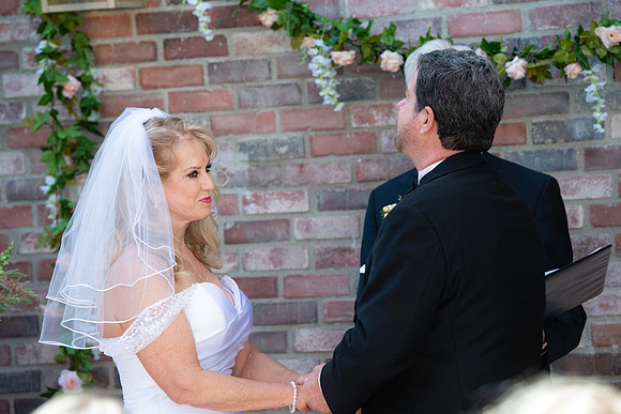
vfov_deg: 8.6
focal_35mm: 160
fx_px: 2761
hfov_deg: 12.8
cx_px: 310
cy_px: 207
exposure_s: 1/800
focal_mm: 160
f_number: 4.5
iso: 800
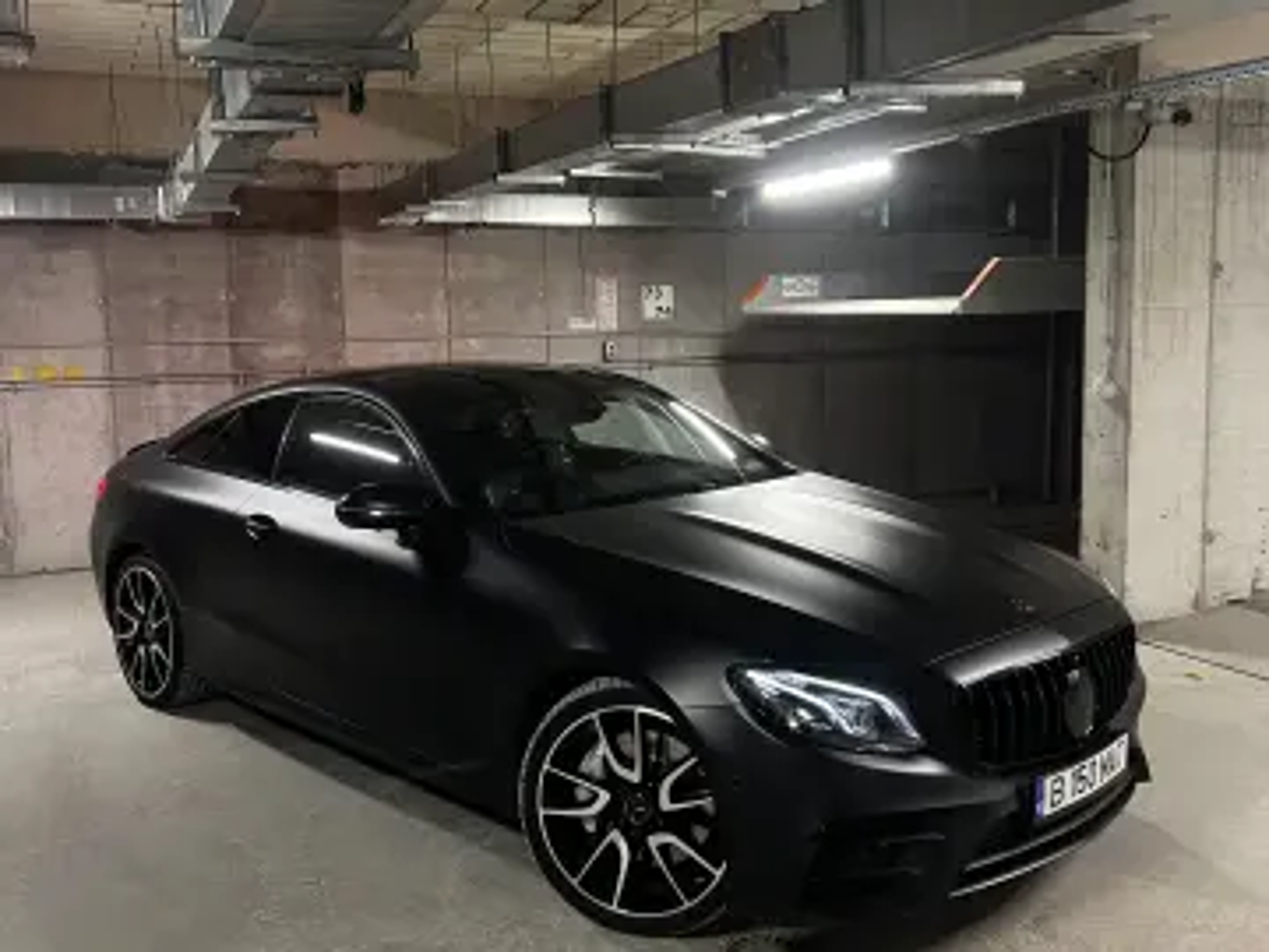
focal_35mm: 26
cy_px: 476
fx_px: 953
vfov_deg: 53.1
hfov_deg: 67.3
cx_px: 634
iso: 320
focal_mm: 5.7
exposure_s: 1/50
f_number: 1.5
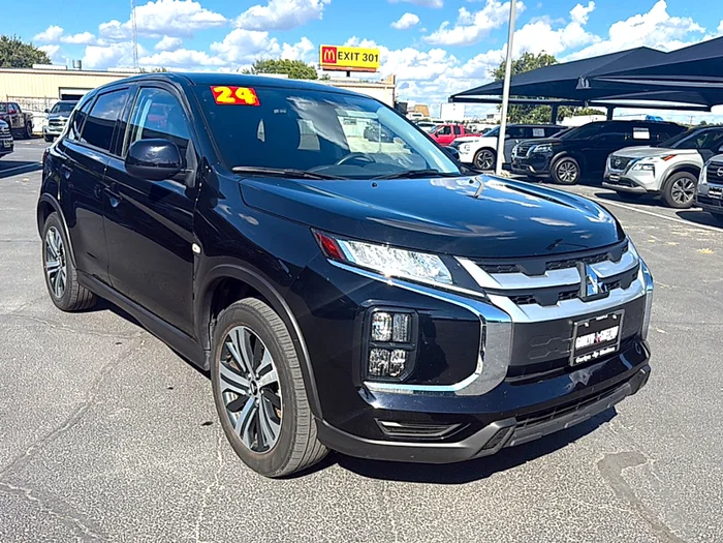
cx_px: 362
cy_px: 272
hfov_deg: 69.4
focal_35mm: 25
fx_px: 522
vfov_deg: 54.9
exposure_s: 1/3584
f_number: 1.78
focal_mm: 6.76
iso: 80
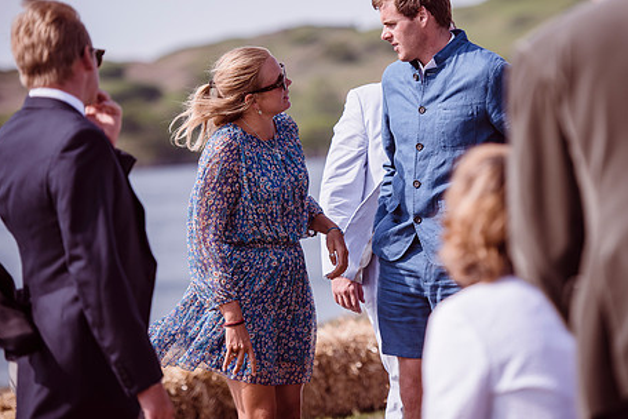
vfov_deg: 7.7
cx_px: 361
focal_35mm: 178
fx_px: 3105
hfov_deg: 11.5
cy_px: 156
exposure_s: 1/5000
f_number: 2.8
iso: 320
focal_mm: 140
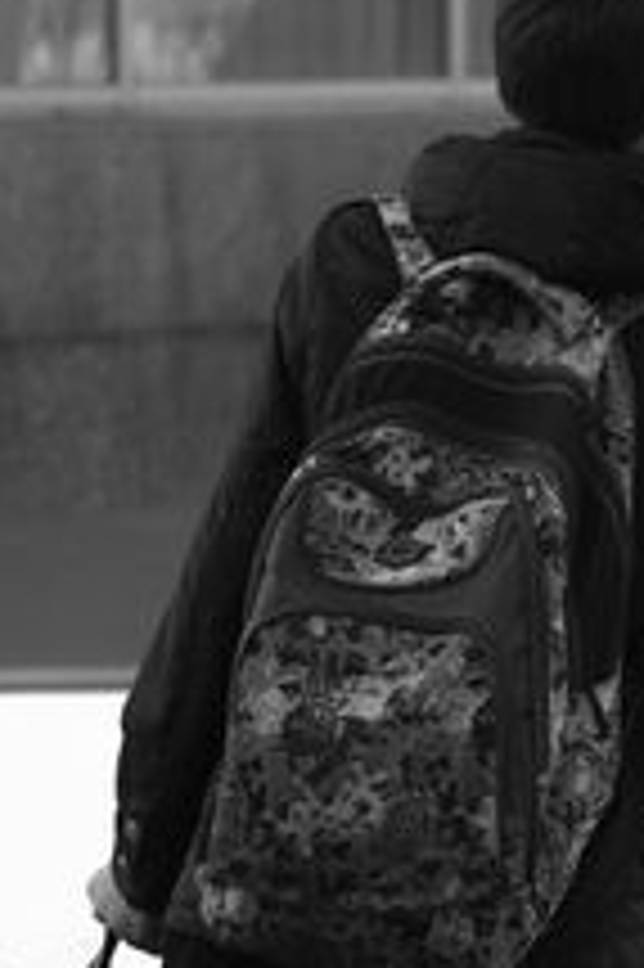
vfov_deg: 6.6
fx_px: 8439
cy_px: 698
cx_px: 1052
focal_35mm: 314
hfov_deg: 4.3
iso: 100
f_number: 2.8
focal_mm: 50
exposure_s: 1/400
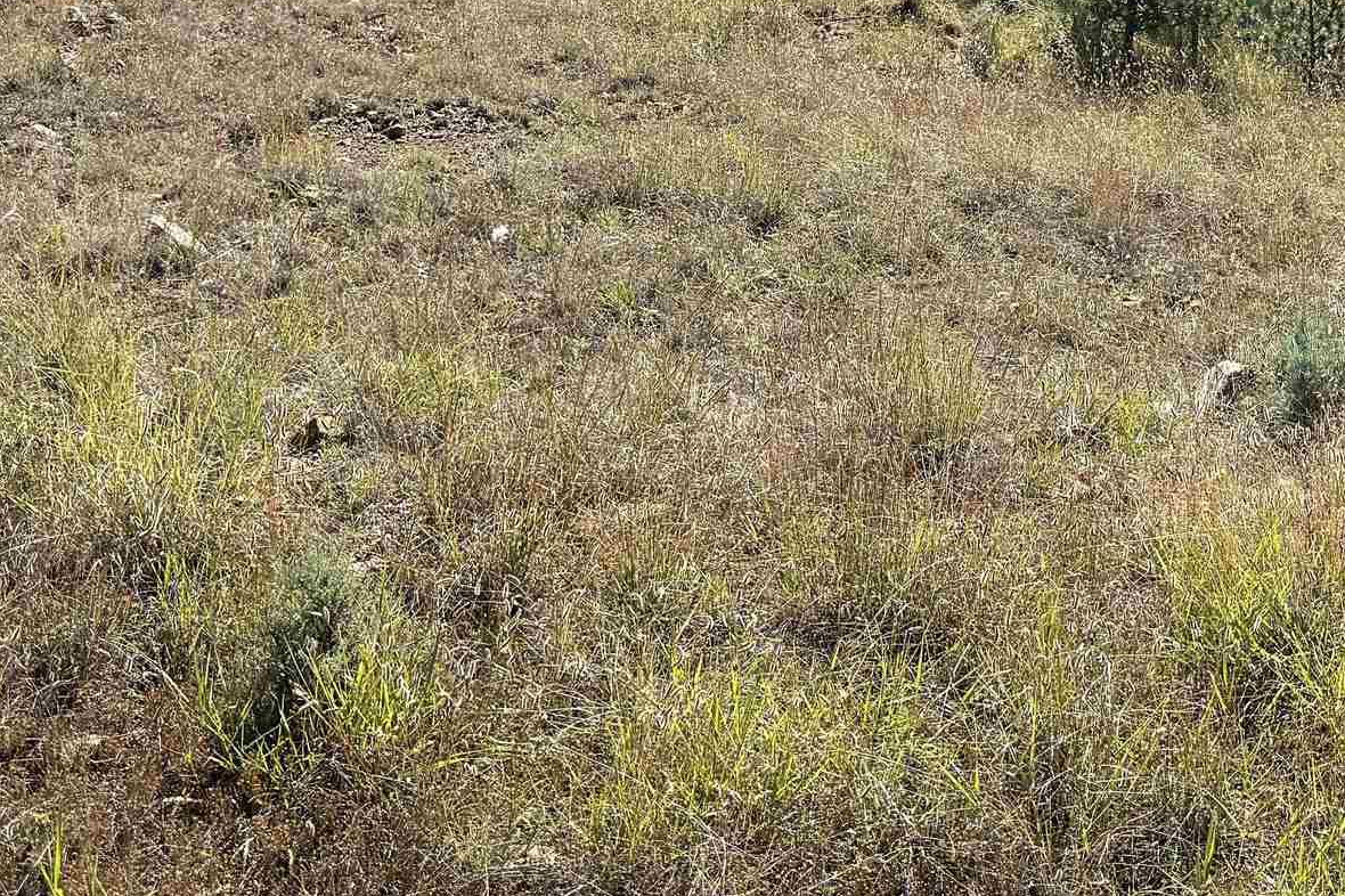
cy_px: -323
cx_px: 964
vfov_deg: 19.1
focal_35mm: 65
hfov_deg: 30.6
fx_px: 2428
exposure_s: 1/4975
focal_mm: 6.76
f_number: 1.78
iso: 80
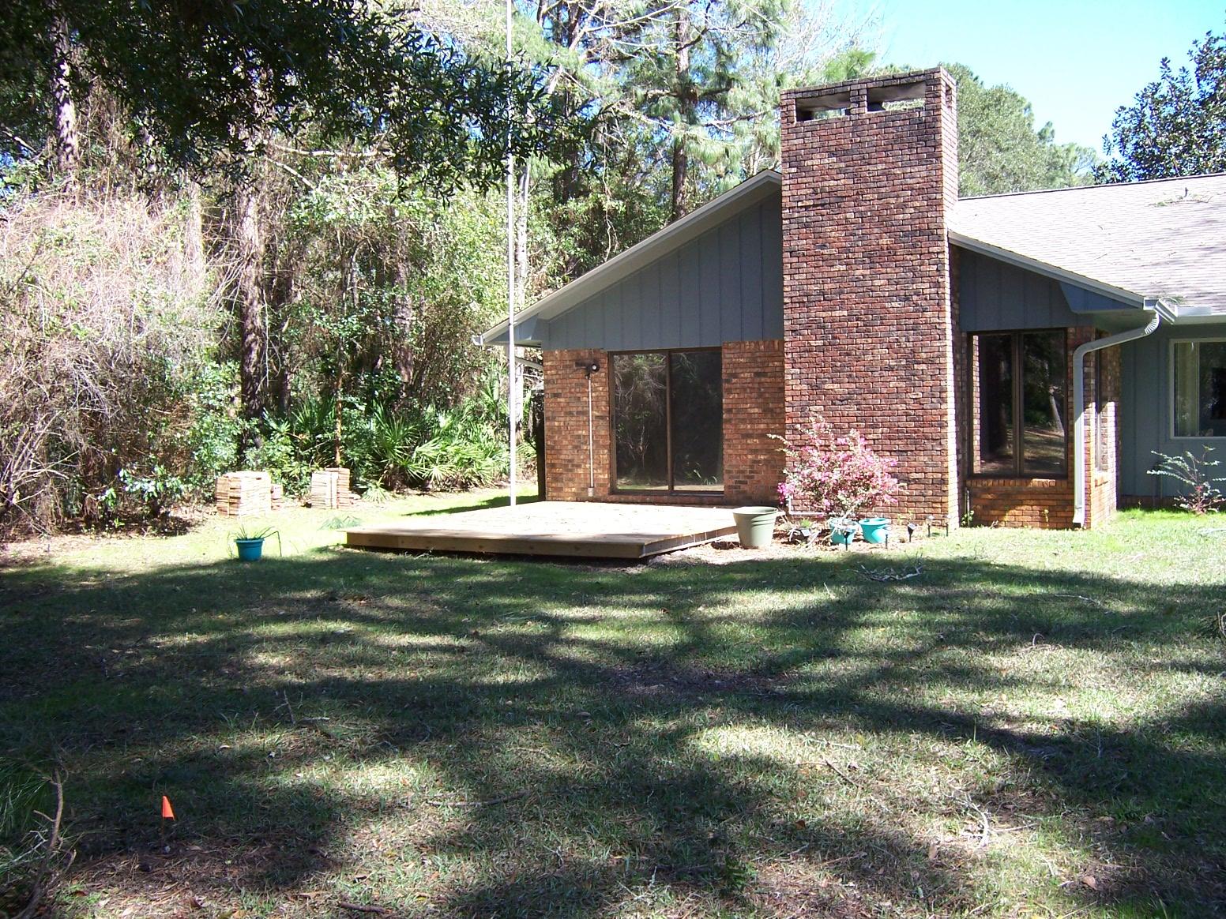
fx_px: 1169
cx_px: 613
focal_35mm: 33
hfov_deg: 55.4
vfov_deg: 42.9
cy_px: 460
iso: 80
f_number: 3.4
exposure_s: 1/180
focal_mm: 5.5
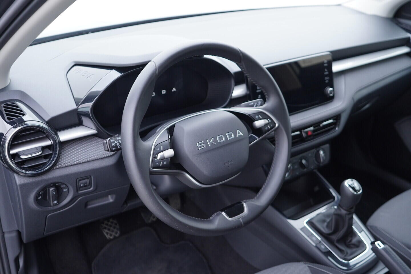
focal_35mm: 36
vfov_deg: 36.9
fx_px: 411
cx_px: 206
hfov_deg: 53.1
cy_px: 137
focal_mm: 24
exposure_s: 1/40
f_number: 2.8
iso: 250
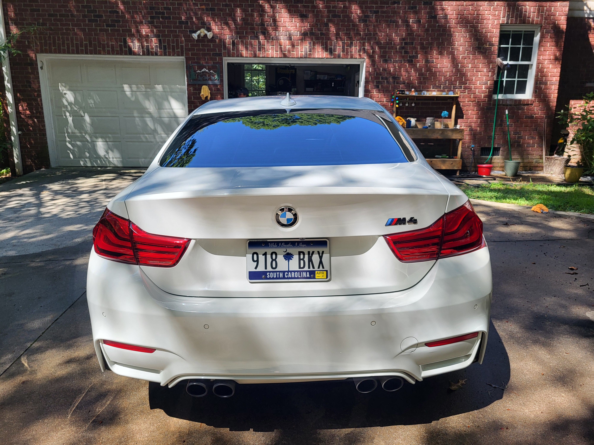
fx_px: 446
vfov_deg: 53.1
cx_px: 297
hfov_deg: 67.3
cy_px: 222
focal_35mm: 26
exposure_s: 1/541
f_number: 1.8
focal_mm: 5.4
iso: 40
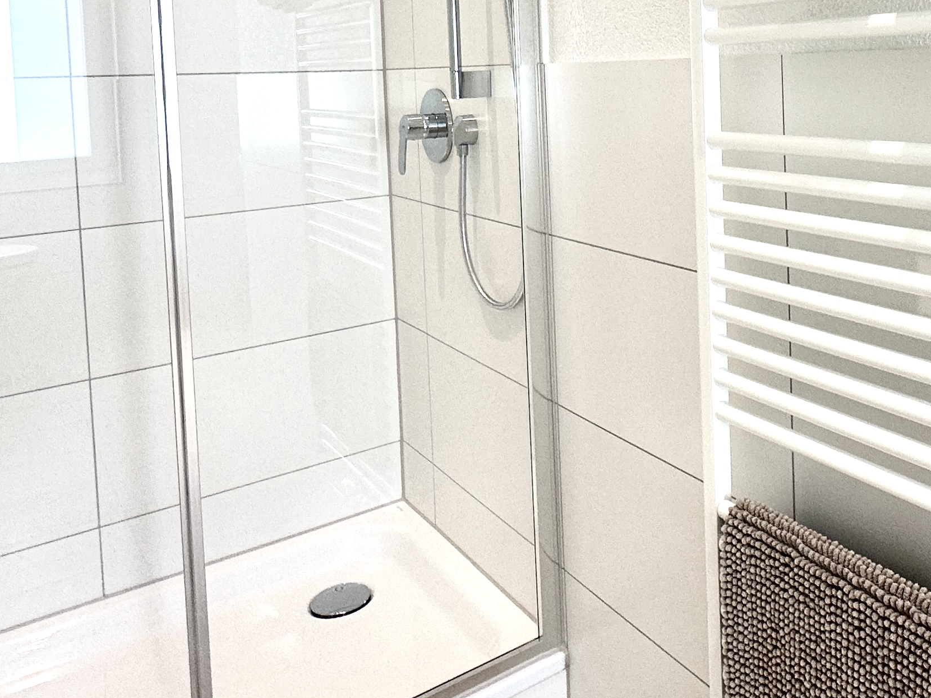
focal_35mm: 34
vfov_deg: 39.6
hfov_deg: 50.5
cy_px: 108
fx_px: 914
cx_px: 750
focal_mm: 2.22
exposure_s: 1/100
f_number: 2.2
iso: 100
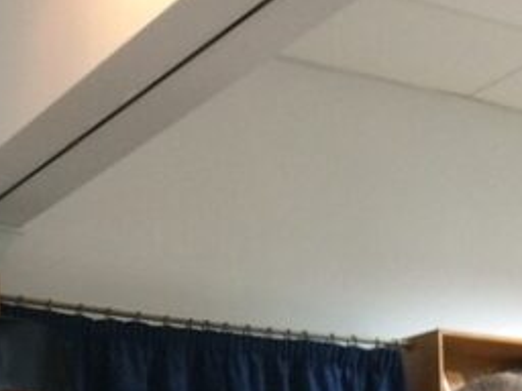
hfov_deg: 22.2
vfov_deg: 16.1
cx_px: 98
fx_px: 1312
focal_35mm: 87
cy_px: 513
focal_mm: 4.15
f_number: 2.2
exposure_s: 1/20
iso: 250
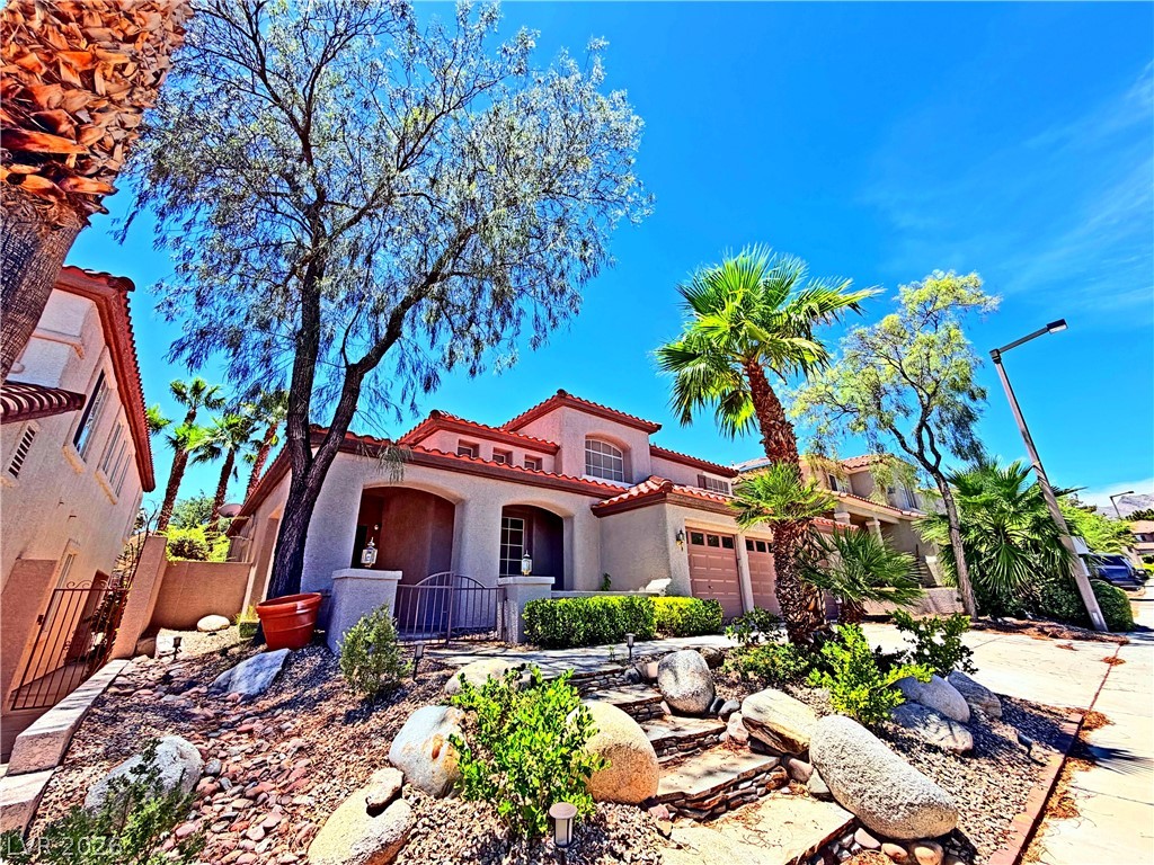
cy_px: 432
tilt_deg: +22.2
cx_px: 577
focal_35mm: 14
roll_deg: +2.5
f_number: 2.2
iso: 32
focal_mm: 2.22
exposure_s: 1/770
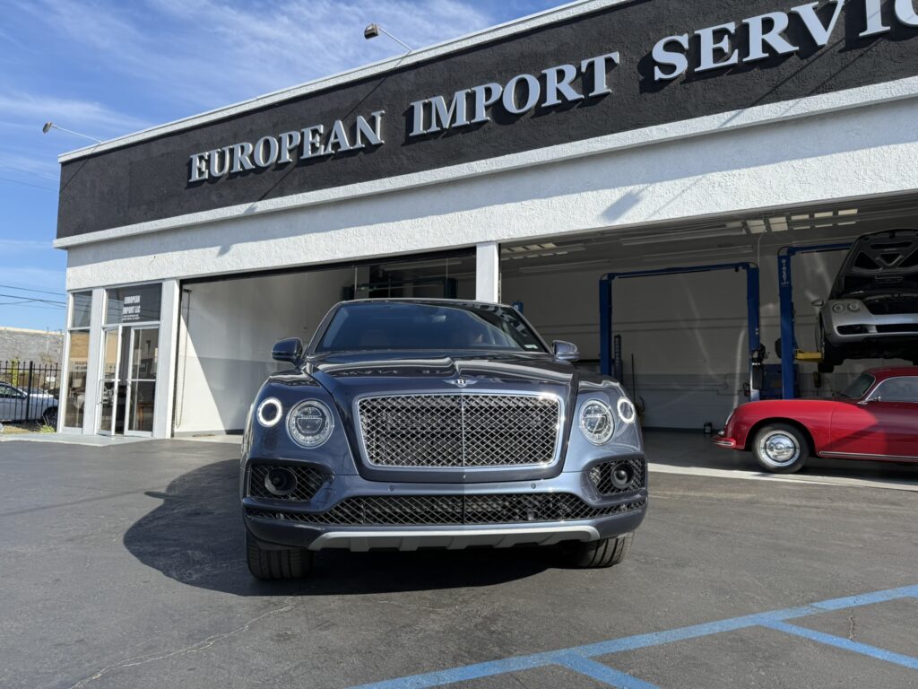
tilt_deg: +6.0
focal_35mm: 24
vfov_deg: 56.8
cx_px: 459
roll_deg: -1.1
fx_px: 636
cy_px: 344
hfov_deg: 71.6
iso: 80
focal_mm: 6.76
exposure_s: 1/3021
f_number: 1.78
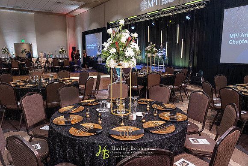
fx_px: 186
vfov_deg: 48.0
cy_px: 83
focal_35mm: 27
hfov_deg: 67.4
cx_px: 124
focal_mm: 27
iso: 1600
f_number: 4
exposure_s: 1/125
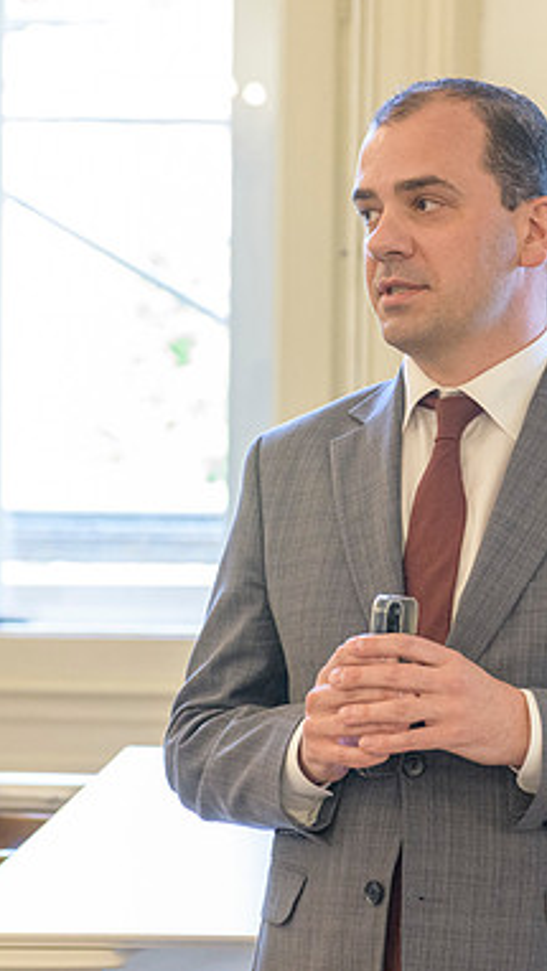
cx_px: 452
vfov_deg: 16.1
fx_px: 3428
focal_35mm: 133
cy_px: 490
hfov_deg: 9.1
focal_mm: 70
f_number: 4
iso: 3600
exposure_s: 1/160
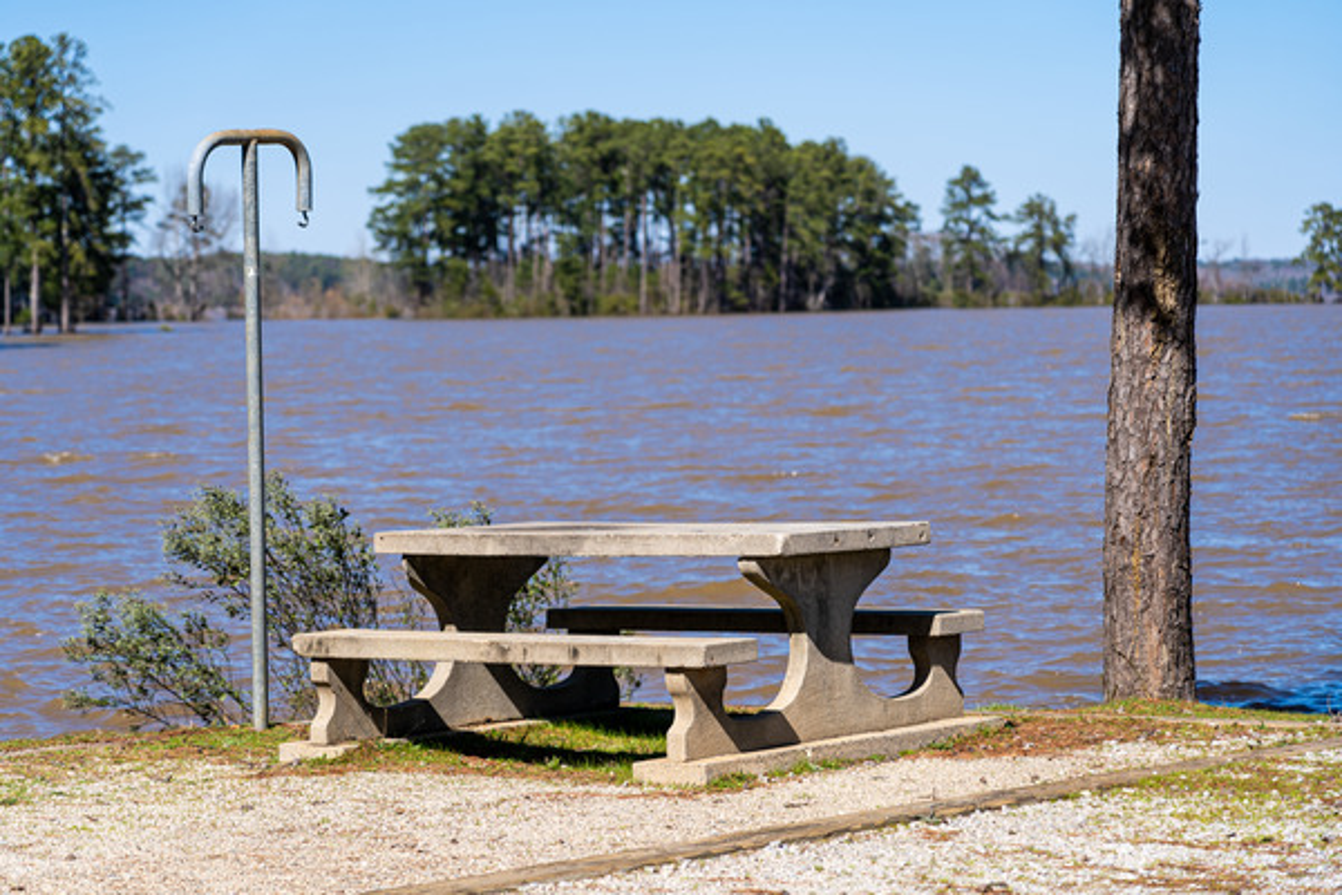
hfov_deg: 19.5
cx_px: 671
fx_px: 3914
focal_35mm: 105
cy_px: 448
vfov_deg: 13.0
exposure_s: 1/1600
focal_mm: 105
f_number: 4
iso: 125
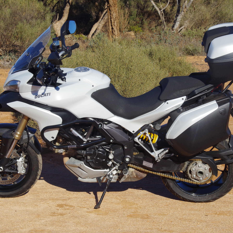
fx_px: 914
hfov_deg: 14.5
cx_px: 113
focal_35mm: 120
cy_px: 116
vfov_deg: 14.5
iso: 400
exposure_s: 1/250
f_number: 13
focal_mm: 63
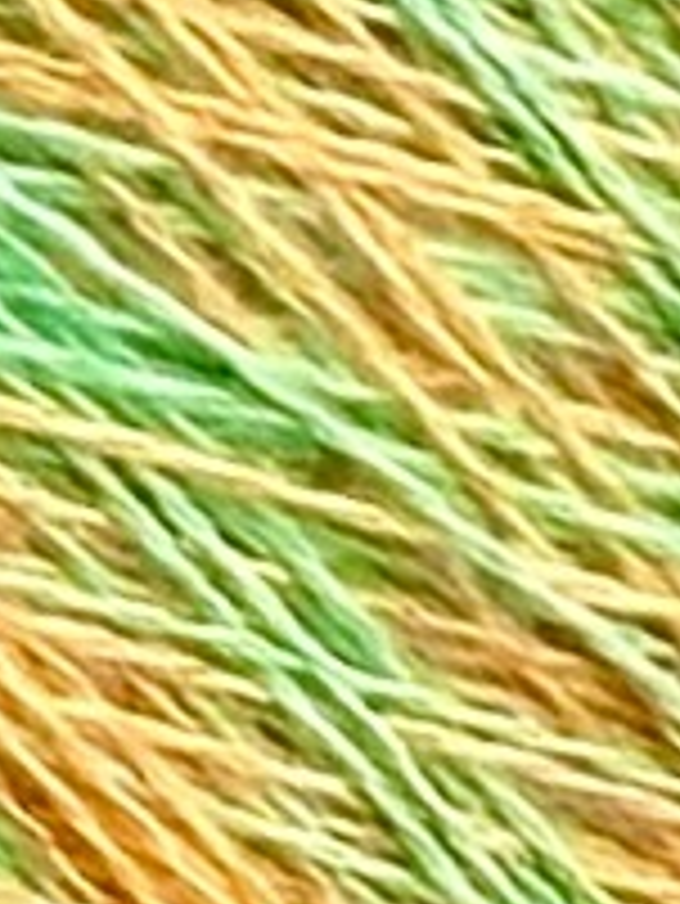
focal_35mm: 142
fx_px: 3715
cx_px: -1324
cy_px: 1196
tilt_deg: -61.0
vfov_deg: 13.4
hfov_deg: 8.7
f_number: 2.2
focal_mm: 2.22
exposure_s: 1/507
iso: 50
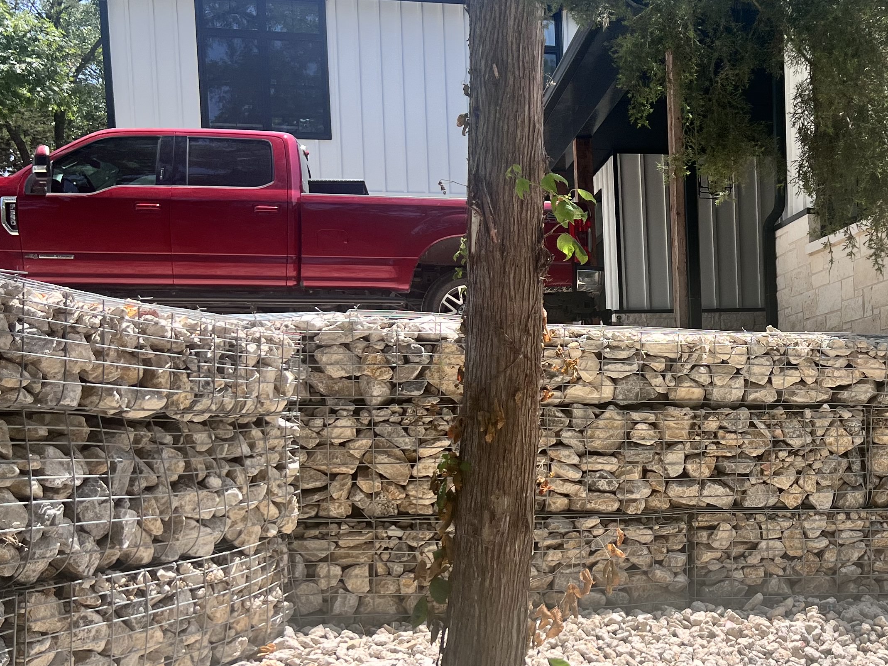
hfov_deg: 37.8
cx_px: 681
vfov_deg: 29.2
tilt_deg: -2.9
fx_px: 1257
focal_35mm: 49
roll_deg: +2.4
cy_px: 508
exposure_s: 1/2404
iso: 50
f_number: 1.5
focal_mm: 5.7
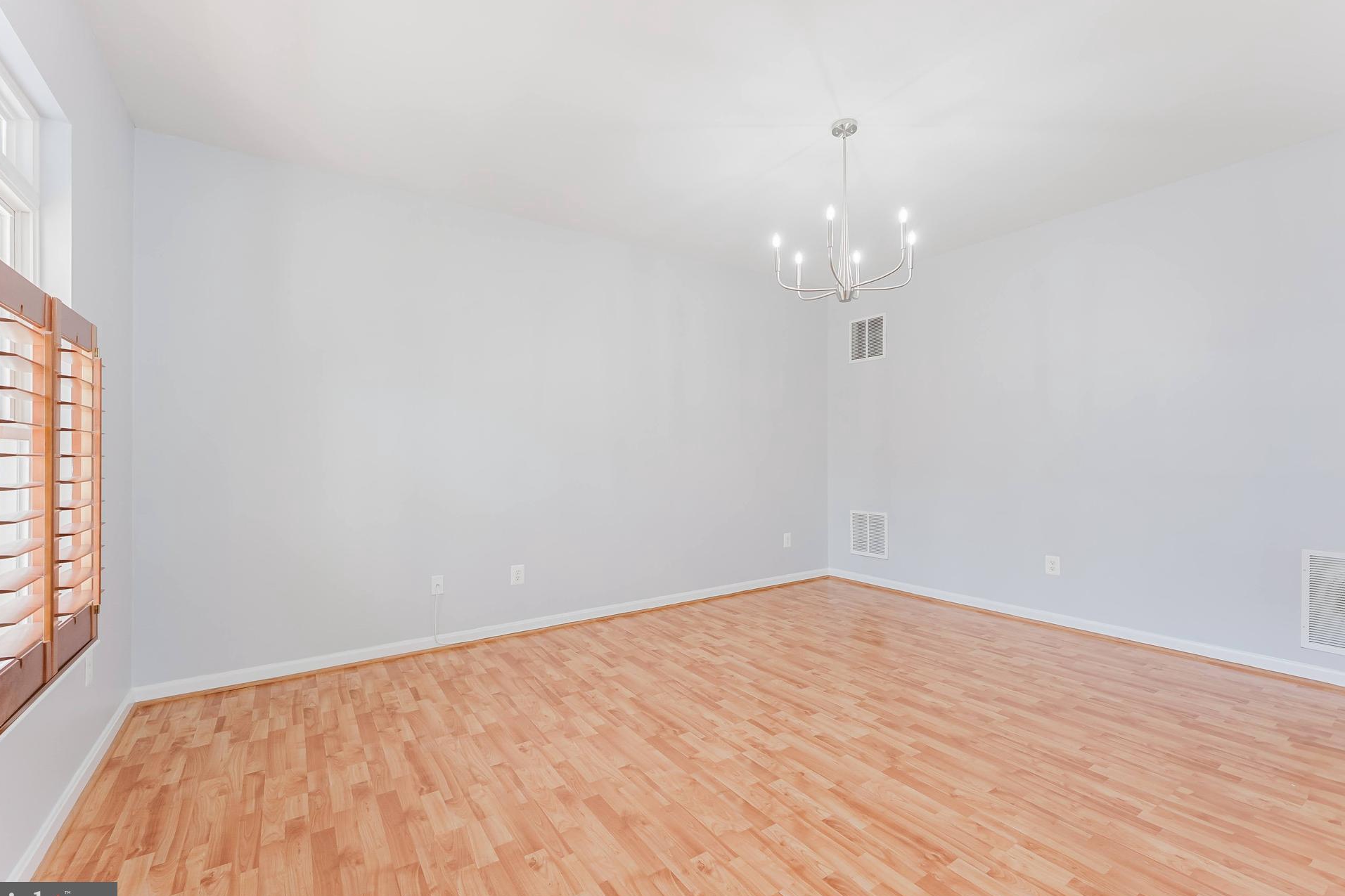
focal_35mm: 15
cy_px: 453
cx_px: 681
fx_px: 560
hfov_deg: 100.4
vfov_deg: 77.3
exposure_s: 1/160
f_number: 9
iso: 200
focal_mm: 14
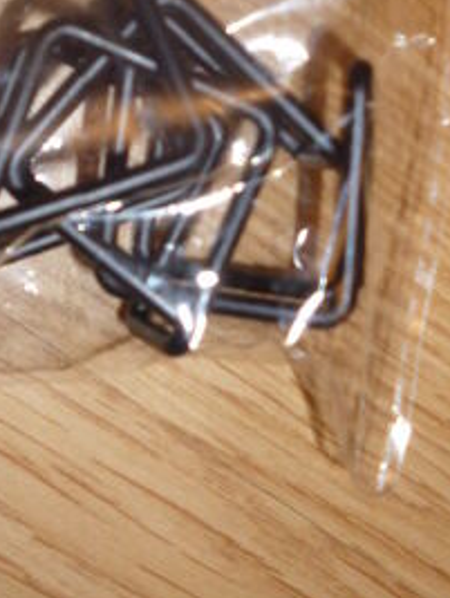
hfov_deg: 21.8
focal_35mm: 67
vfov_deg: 28.1
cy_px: 92
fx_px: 1159
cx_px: 114
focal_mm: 5
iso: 100
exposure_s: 1/60
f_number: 3.1
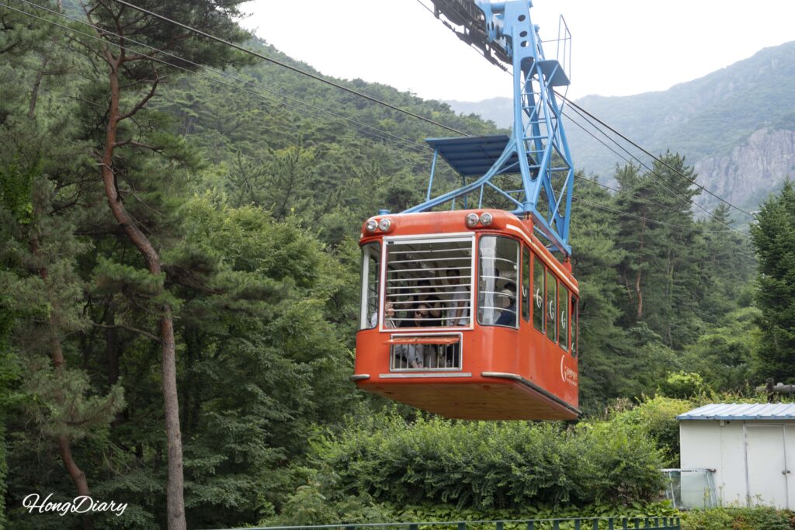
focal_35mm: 50
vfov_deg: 27.0
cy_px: 265
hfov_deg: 39.6
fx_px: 1104
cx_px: 398
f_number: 6.3
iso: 100
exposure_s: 1/60
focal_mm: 50
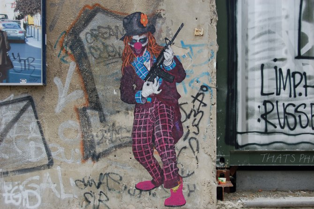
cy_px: 104
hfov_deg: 29.9
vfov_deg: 20.1
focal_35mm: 68
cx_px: 157
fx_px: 588
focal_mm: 45
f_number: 6.3
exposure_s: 1/160
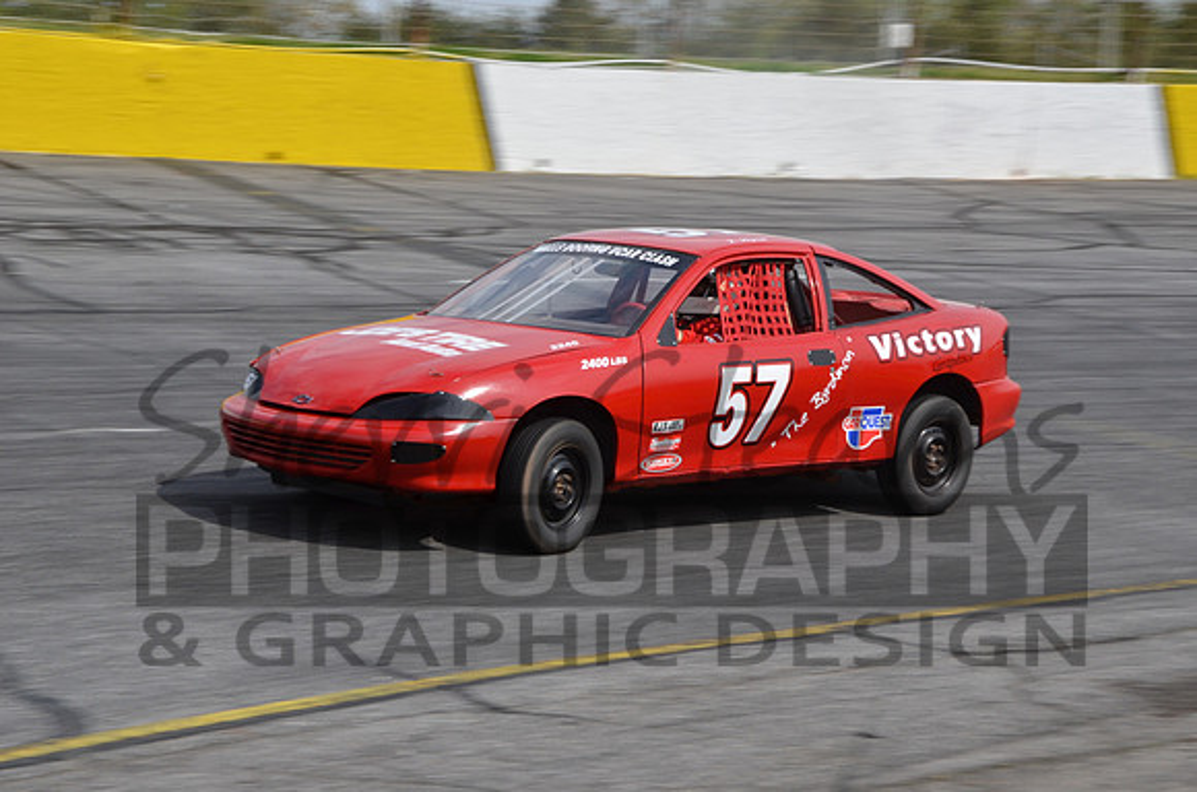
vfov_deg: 14.6
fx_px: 3085
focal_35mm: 93
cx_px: 598
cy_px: 396
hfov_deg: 22.0
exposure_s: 1/200
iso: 400
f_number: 20
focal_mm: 62
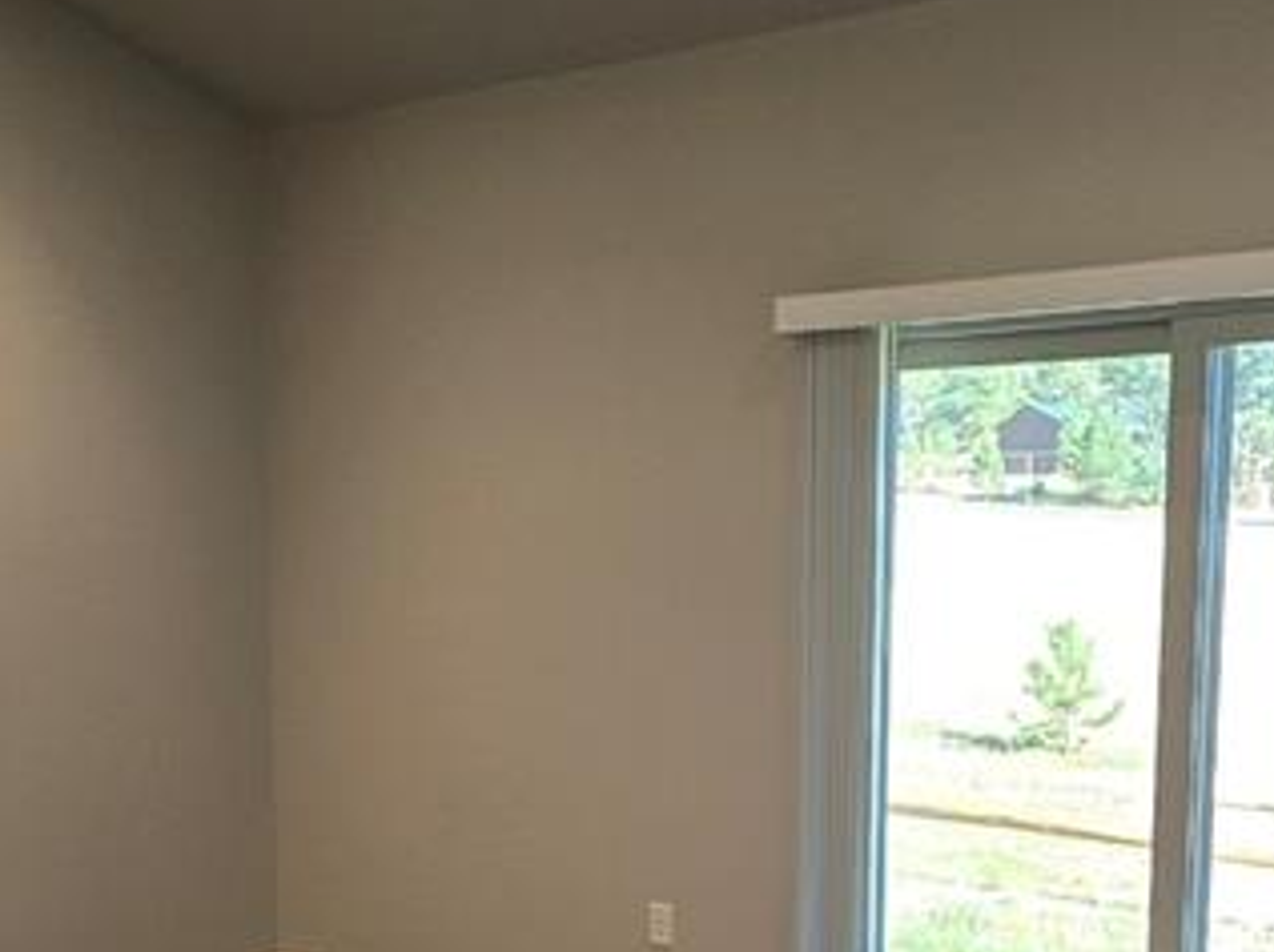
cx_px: 631
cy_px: 769
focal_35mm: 42
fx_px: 1544
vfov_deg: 33.2
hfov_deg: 44.8
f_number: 2.2
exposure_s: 1/60
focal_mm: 2.2
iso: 100
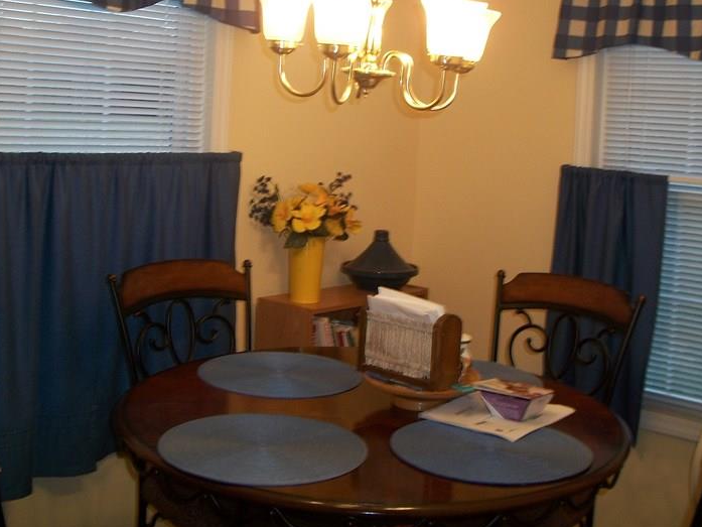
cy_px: 145
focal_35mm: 47
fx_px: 953
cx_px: 366
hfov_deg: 40.4
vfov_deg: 30.5
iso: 80
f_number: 2.9
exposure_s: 1/30
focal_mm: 5.7
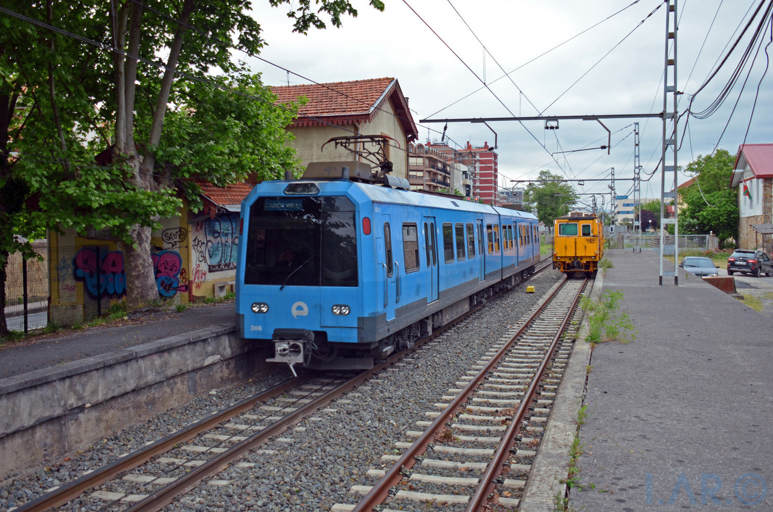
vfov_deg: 36.7
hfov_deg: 53.2
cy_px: 256
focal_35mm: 36
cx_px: 386
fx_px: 771
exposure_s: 1/250
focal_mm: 24
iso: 320
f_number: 4.5
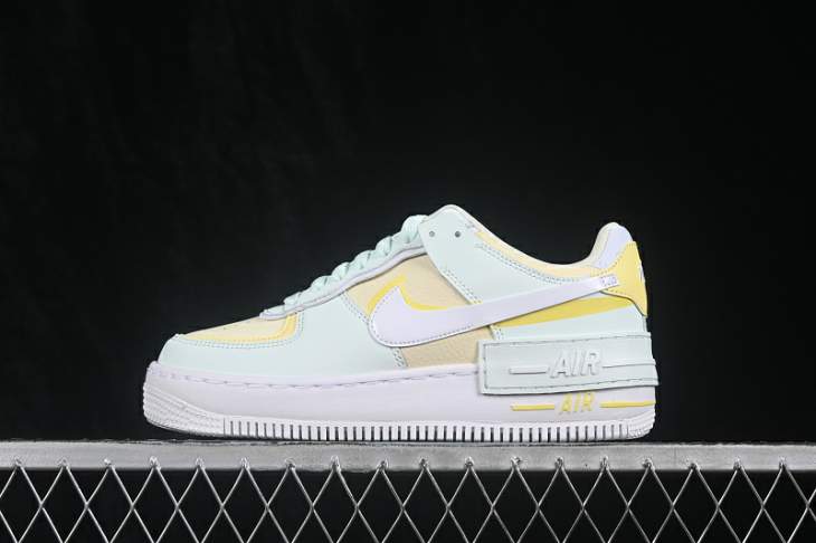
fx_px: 1699
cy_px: 272
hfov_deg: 27.0
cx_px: 408
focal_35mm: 75
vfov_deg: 18.2
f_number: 8
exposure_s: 1/80
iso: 160
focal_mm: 50
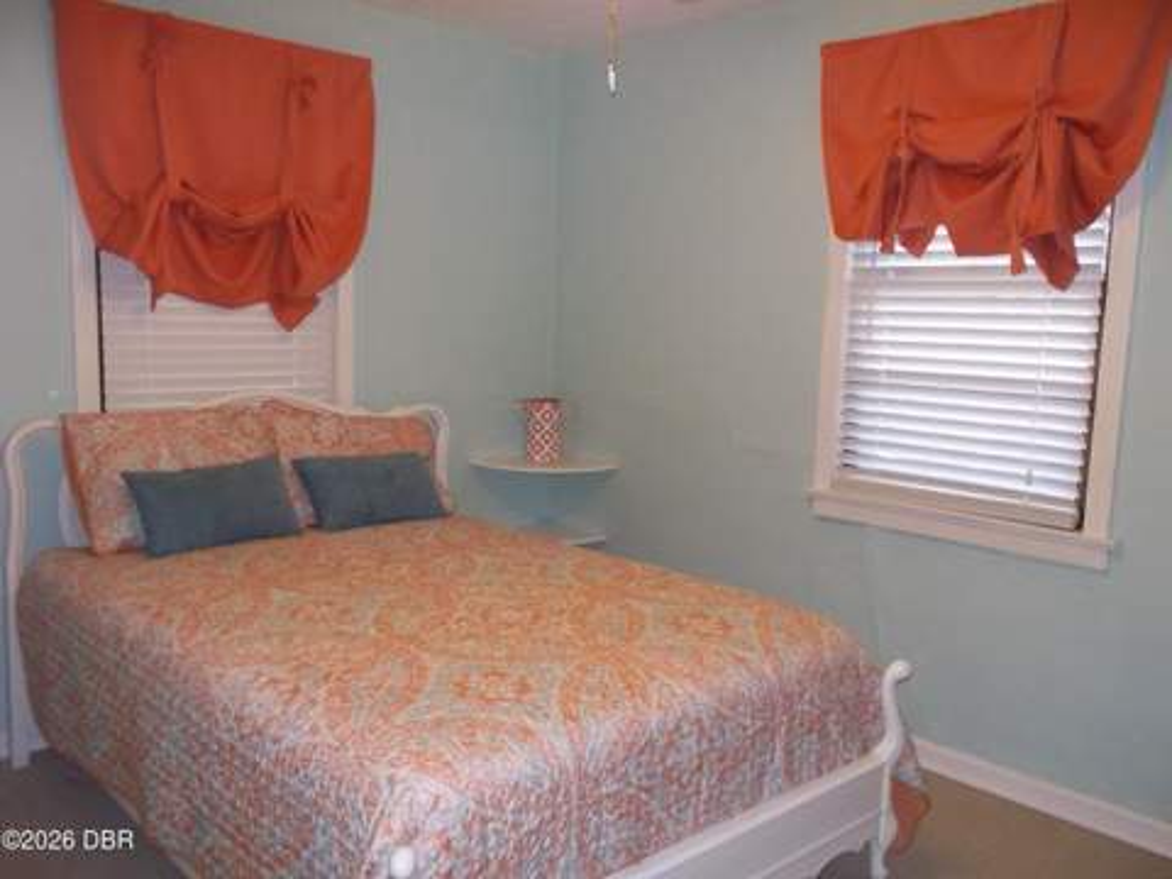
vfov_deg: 48.2
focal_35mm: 29
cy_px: 440
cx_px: 586
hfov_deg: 61.7
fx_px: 982
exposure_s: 1/30
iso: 160
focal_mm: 4.1
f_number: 3.3
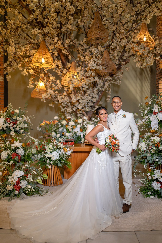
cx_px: 81
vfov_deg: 53.1
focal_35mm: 36
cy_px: 119
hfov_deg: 36.9
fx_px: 243
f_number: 1.4
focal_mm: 35
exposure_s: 1/320
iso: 1250
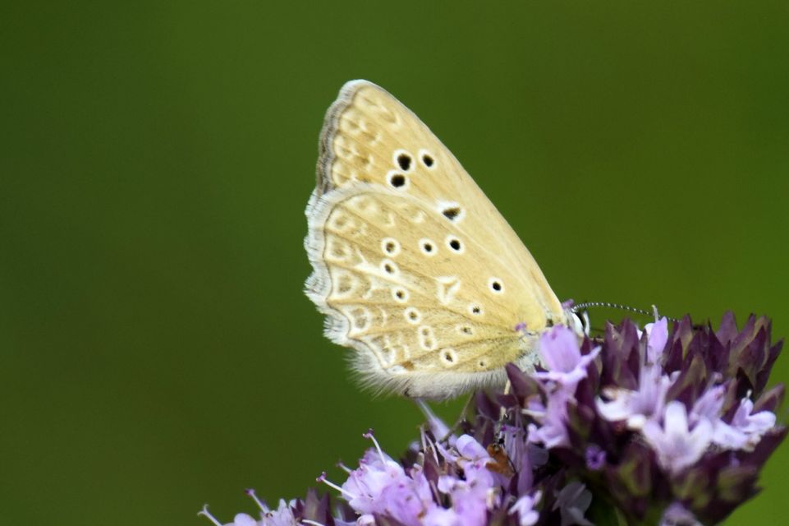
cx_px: 394
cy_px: 263
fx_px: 9859
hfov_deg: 4.6
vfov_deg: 3.1
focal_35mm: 450
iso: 560
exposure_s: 1/1000
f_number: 5.6
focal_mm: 300
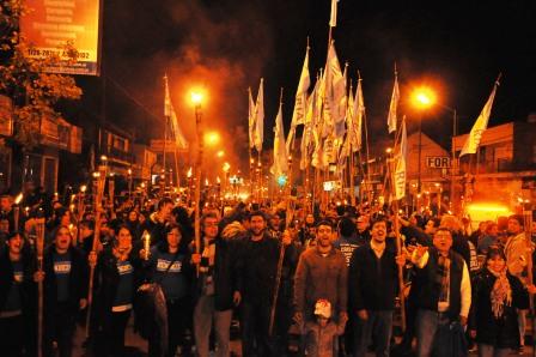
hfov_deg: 53.2
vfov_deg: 36.8
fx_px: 536
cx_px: 268
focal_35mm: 36
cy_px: 178
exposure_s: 1/60
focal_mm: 24
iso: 2500
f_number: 5.6
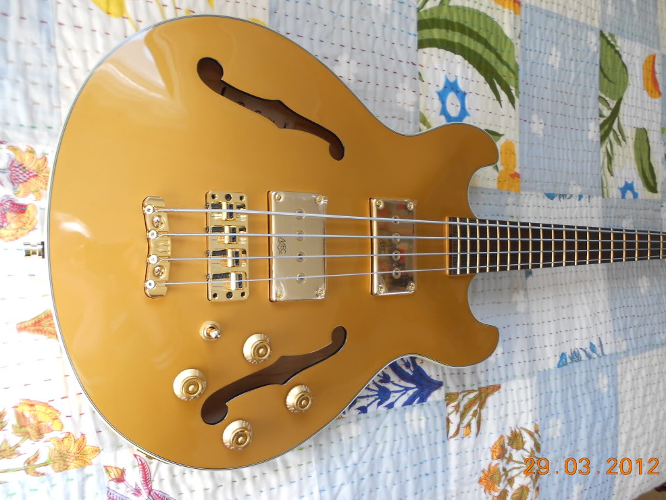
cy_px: 259
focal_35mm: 27
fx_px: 520
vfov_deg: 51.4
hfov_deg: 65.3
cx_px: 343
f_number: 3.2
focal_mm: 4.6
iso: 80
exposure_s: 1/30
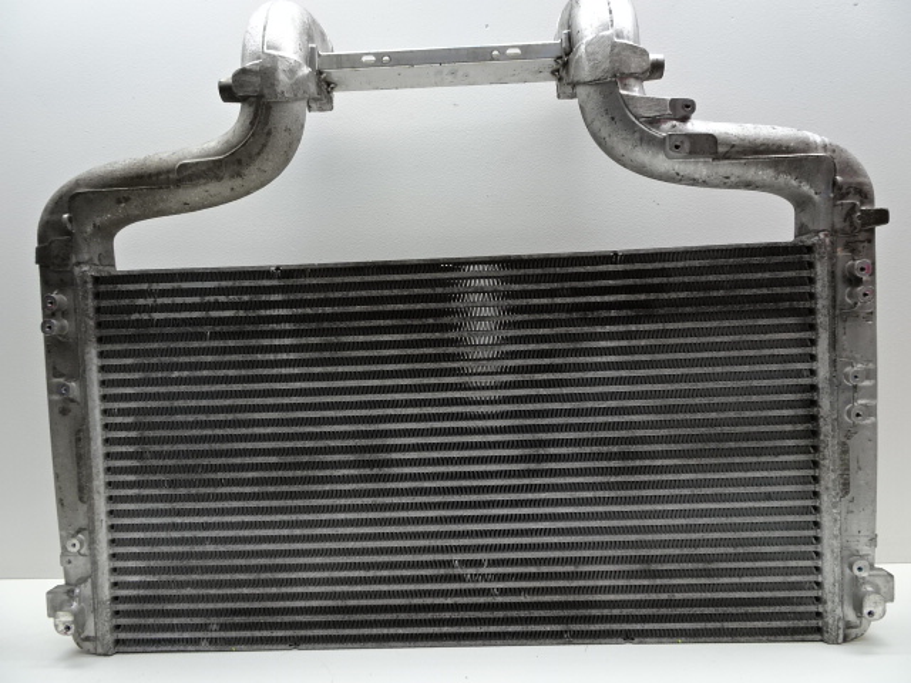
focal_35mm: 24
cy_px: 342
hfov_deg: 71.6
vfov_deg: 56.8
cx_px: 456
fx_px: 632
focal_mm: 4.1
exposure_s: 1/30
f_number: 3.5
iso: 100
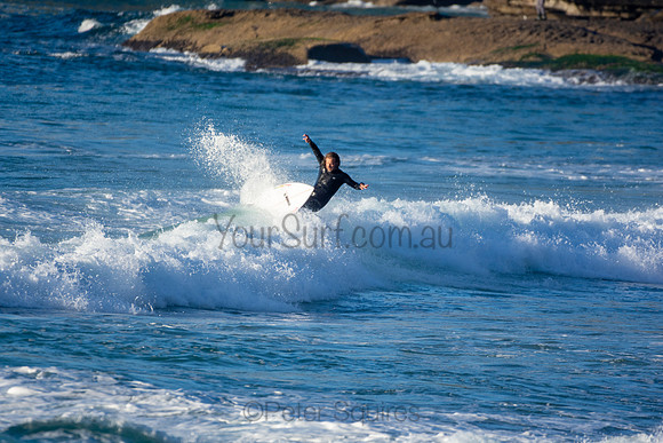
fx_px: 13815
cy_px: 222
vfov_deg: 1.8
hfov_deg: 2.7
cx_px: 332
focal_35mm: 750
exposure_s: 1/800
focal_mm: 500
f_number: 5.6
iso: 180
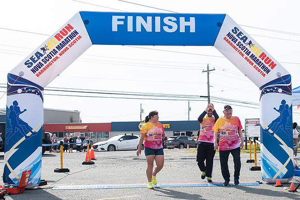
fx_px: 483
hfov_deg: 33.8
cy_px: 121
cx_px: 226
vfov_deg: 23.4
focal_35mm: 58
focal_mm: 32
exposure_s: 1/3200
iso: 800
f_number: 4
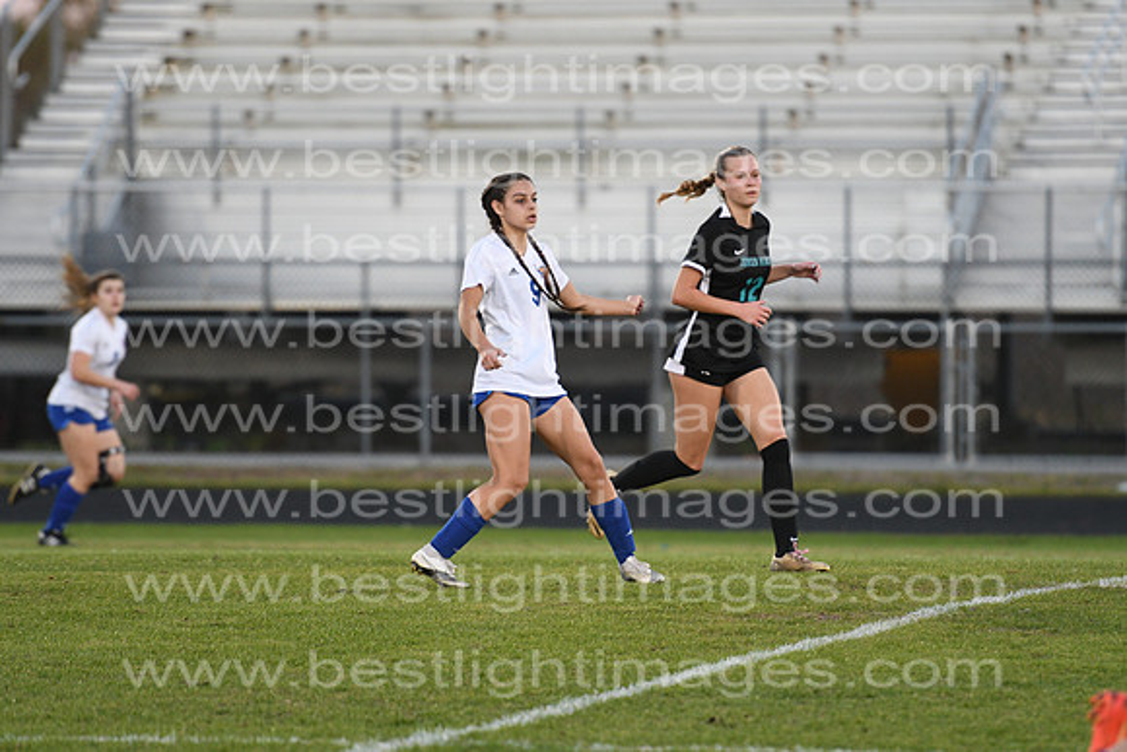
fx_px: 9393
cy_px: 376
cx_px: 564
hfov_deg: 6.9
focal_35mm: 300
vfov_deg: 4.6
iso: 1100
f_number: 2.8
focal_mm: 200
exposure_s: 1/800
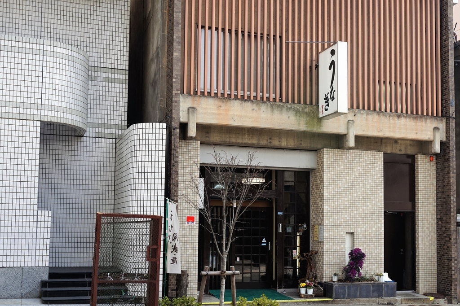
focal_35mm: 38
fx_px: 479
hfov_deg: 51.3
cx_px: 230
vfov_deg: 35.5
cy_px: 153
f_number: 8
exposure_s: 1/80
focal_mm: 25
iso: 100
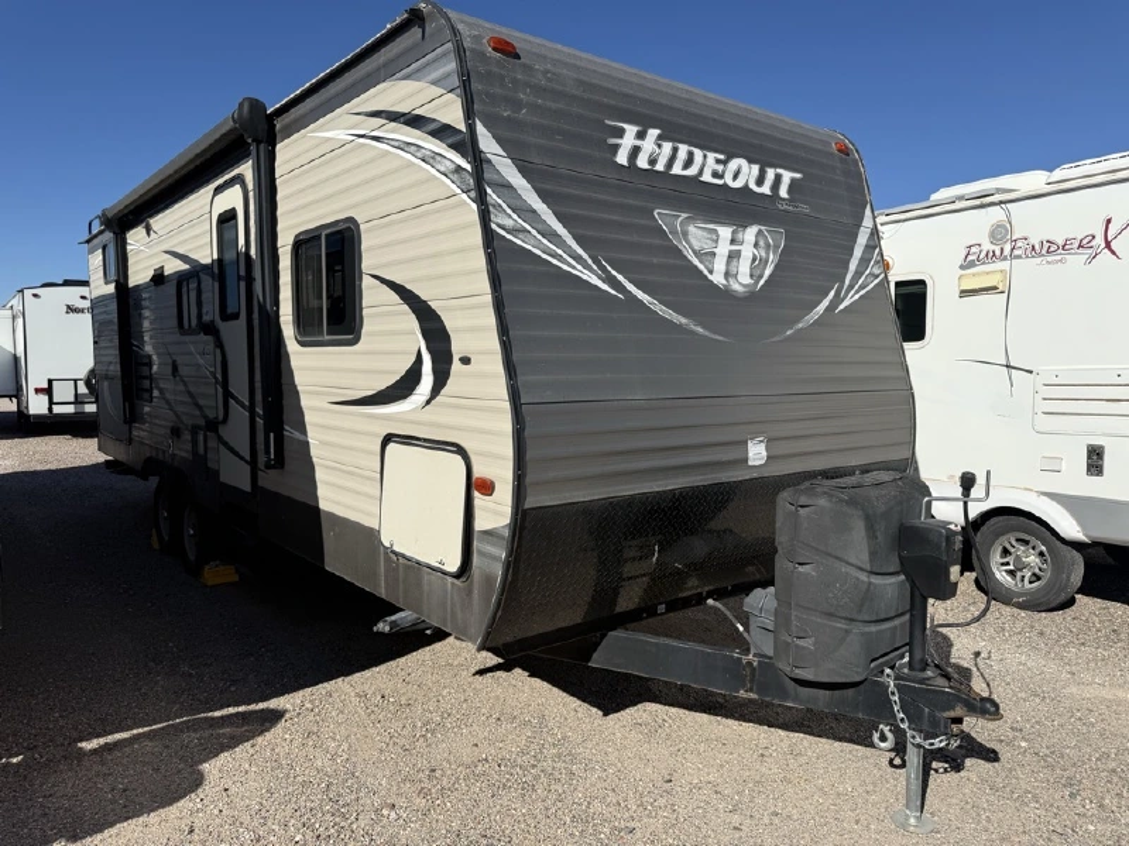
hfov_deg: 71.6
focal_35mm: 24
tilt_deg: -3.9
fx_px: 783
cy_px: 423
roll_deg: -1.2
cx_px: 564
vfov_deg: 56.8
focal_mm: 6.76
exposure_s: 1/6711
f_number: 1.78
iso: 80
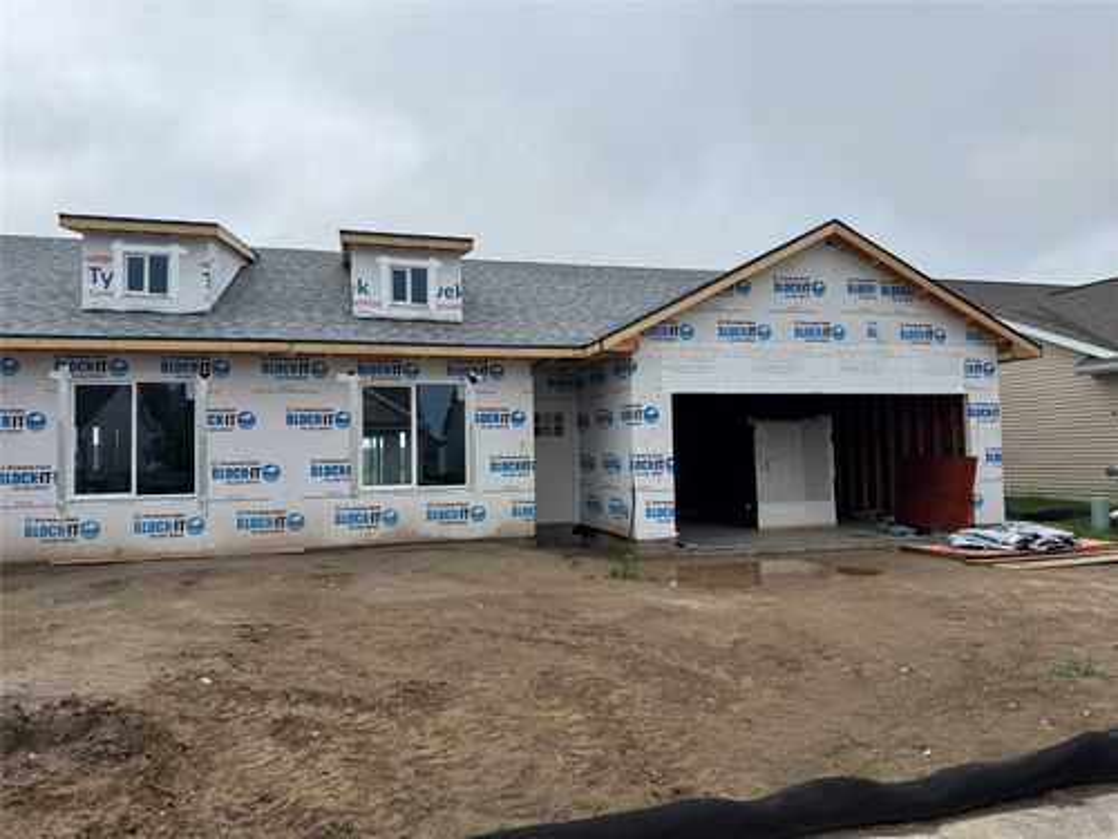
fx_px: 775
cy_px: 420
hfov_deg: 71.6
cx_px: 559
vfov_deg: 56.8
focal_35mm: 24
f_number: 1.78
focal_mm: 6.76
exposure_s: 1/6410
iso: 80
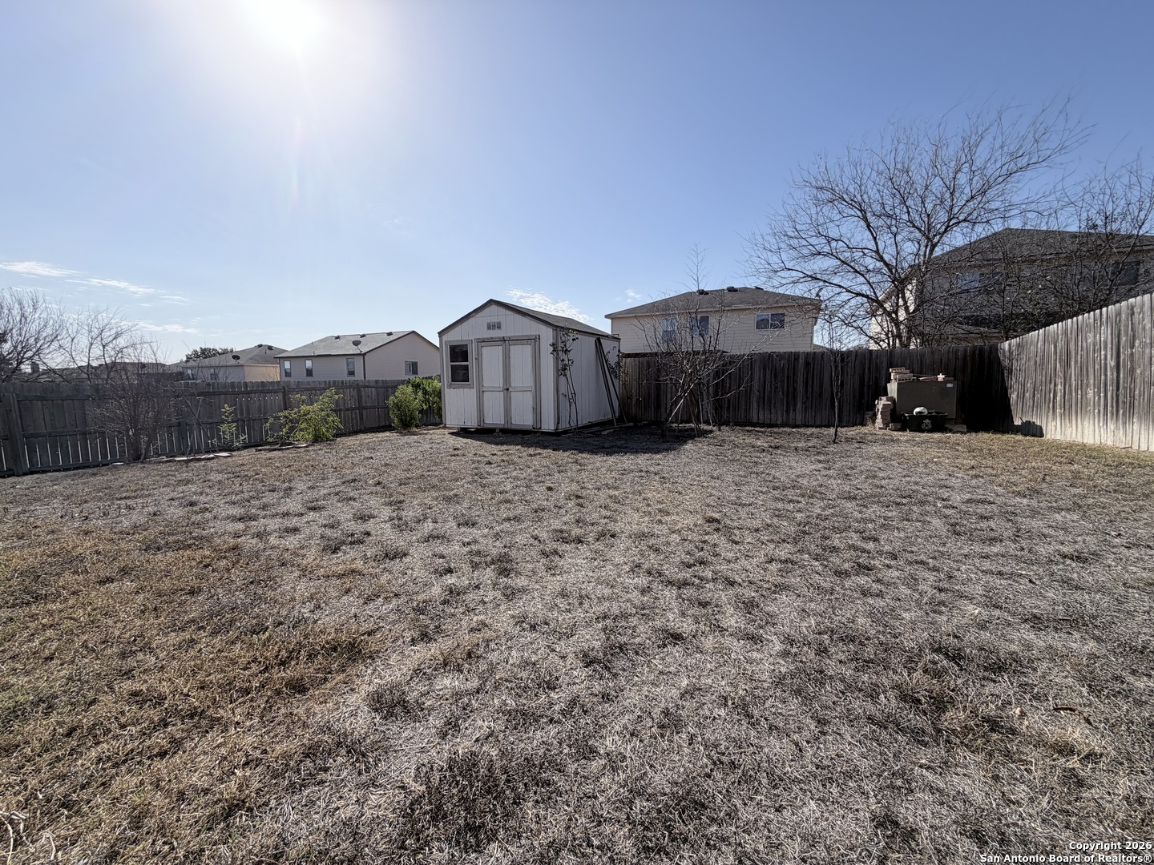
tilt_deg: -6.4
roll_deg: +0.1
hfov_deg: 102.1
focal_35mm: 14
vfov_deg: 85.7
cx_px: 577
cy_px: 432
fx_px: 467
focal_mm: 2.22
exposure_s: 1/1211
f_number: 2.2
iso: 20
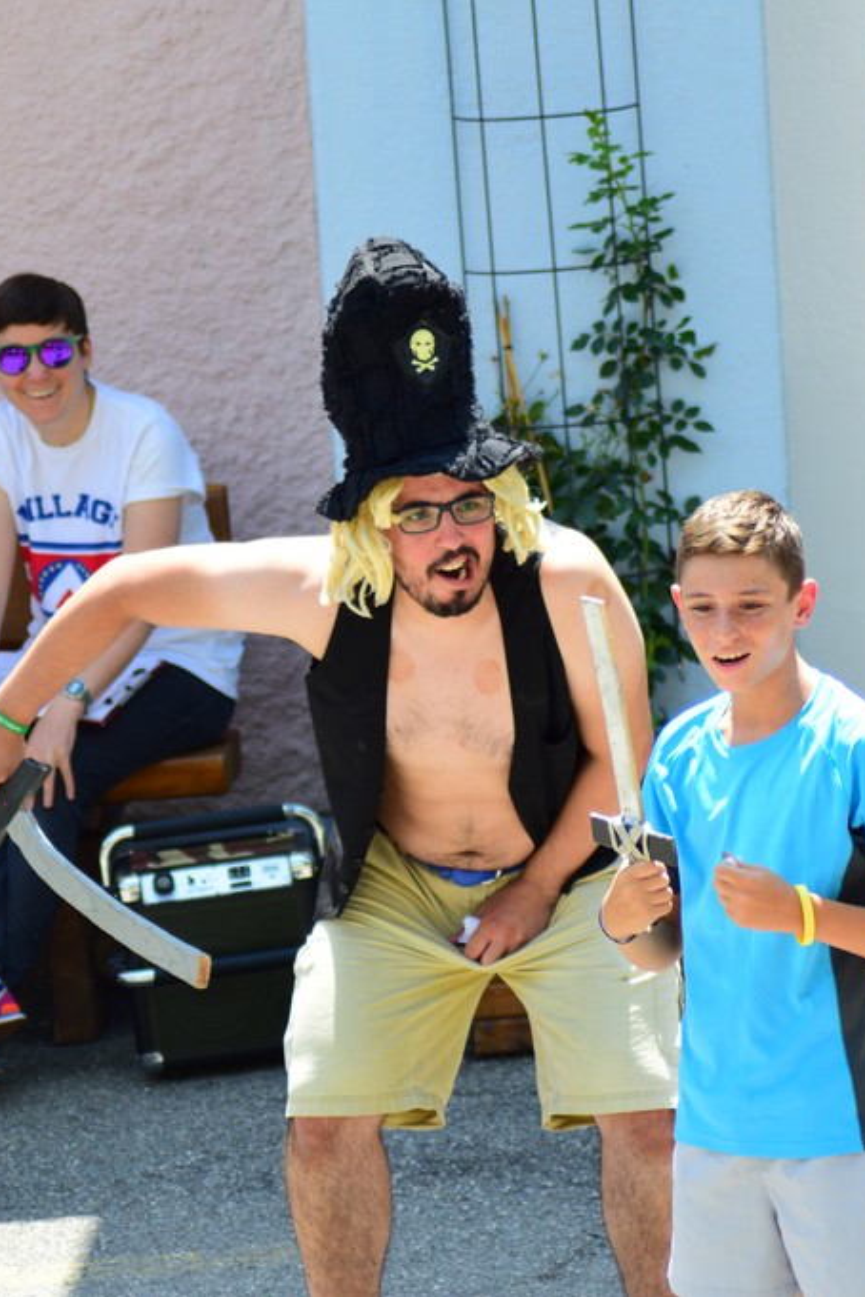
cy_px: 648
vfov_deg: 6.8
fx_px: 10983
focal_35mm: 305
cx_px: 404
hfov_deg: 4.5
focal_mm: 135
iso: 500
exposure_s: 1/1000
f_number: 4.2
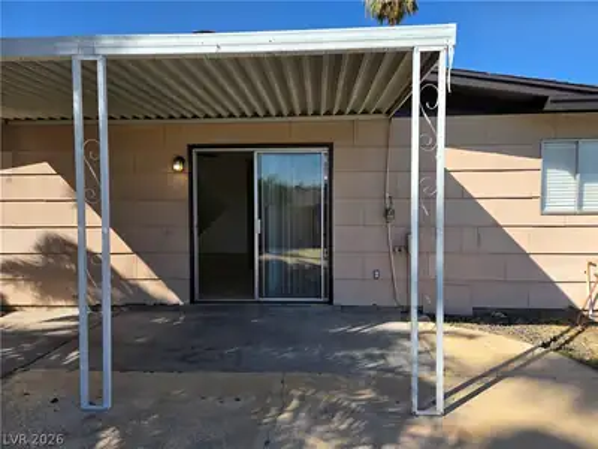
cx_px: 299
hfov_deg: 73.9
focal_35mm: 23
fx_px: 397
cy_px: 224
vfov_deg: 58.9
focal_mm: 5.4
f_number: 1.8
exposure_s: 1/2921
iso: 50
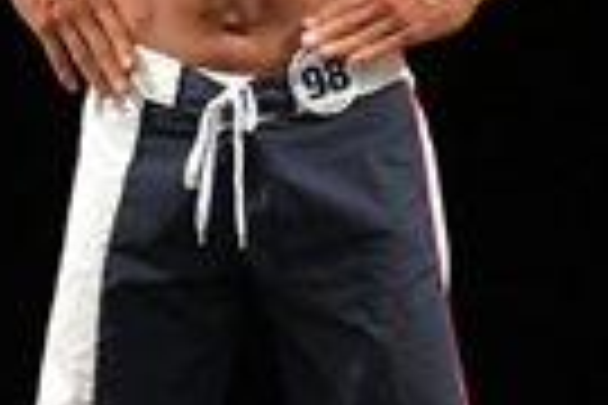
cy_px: 274
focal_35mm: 1465
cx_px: 29
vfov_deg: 0.9
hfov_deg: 1.4
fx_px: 24740
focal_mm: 170
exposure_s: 1/400
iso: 3200
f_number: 5.6
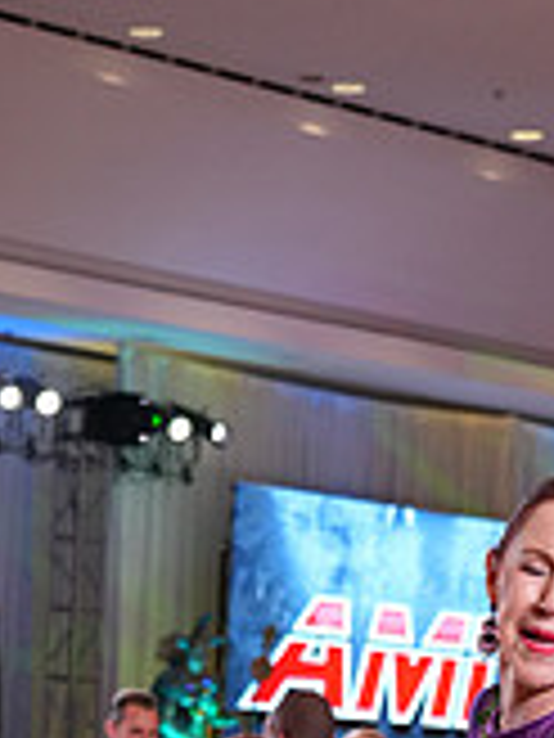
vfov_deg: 12.5
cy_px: 981
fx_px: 3265
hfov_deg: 9.7
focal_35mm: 153
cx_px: 182
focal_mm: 45
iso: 2000
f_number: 4
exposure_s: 1/400
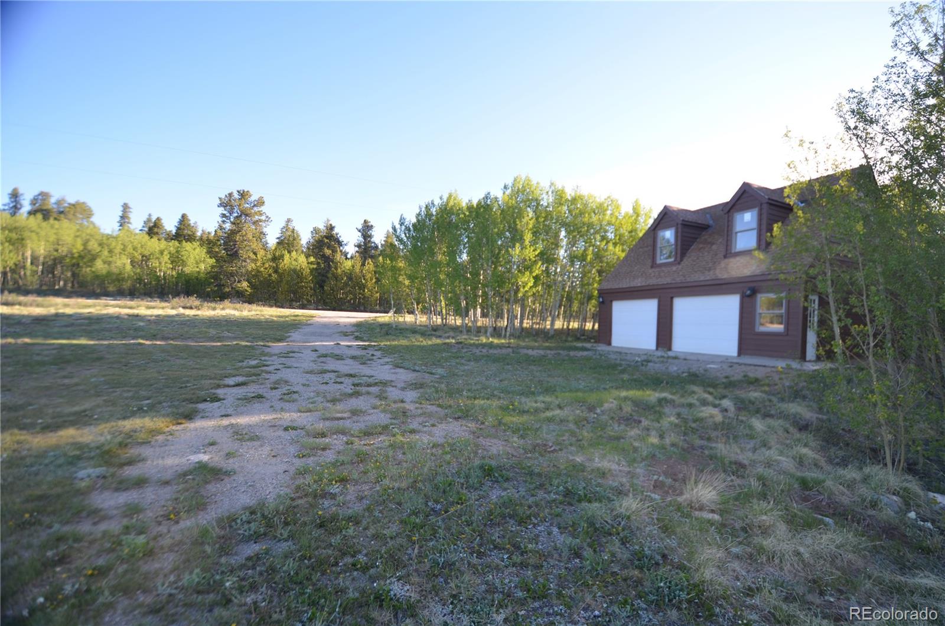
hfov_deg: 100.5
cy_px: 313
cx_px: 472
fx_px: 393
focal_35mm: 15
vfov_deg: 77.0
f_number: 3.5
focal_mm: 10
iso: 125
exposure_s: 1/200
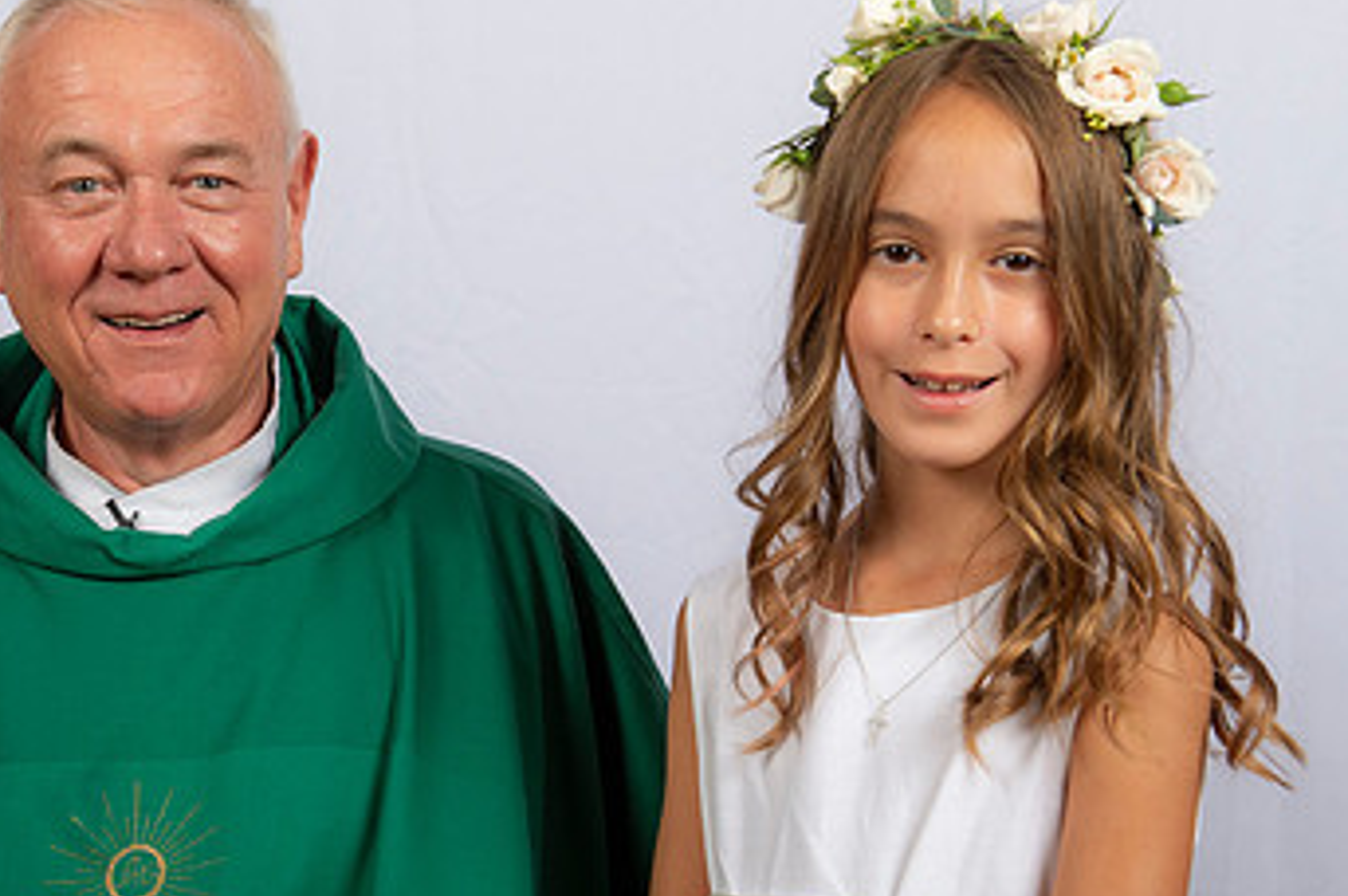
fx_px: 3292
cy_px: 664
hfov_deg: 22.9
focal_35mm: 88
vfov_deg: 15.4
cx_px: 342
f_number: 8
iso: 320
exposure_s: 1/200
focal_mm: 52
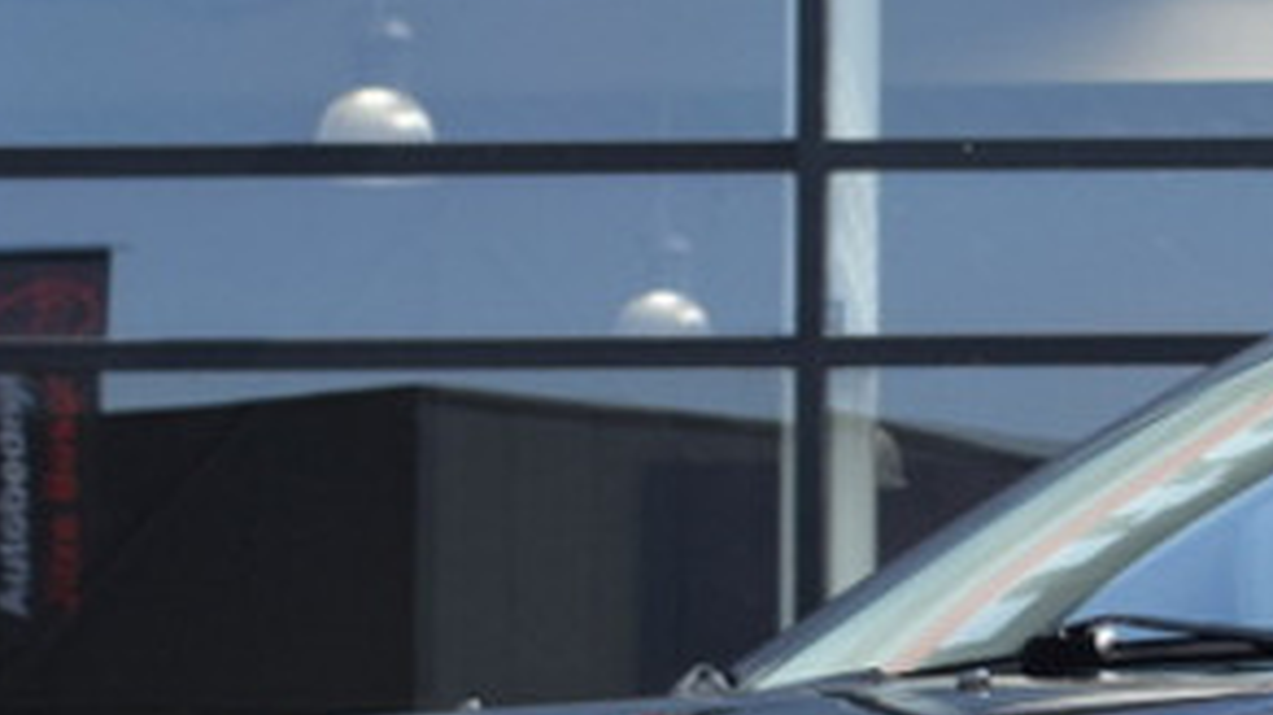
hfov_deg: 10.7
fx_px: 6614
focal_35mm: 196
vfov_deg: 6.2
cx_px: 1774
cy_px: 730
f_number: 9
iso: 200
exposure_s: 1/320
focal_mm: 26
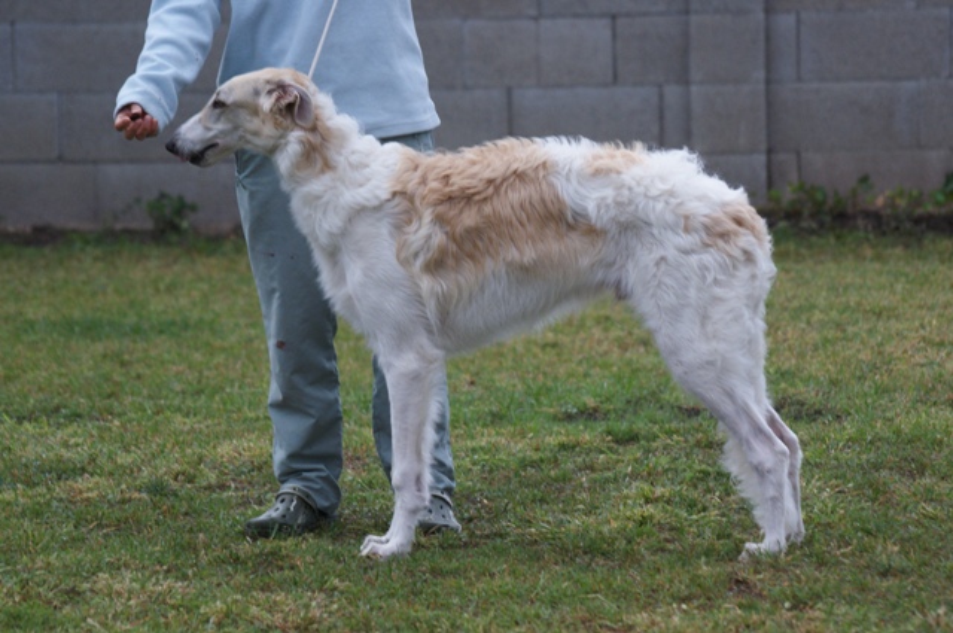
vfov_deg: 6.1
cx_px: 476
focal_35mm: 225
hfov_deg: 9.2
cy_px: 316
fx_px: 5949
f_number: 4.5
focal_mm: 150
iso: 400
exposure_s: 1/80
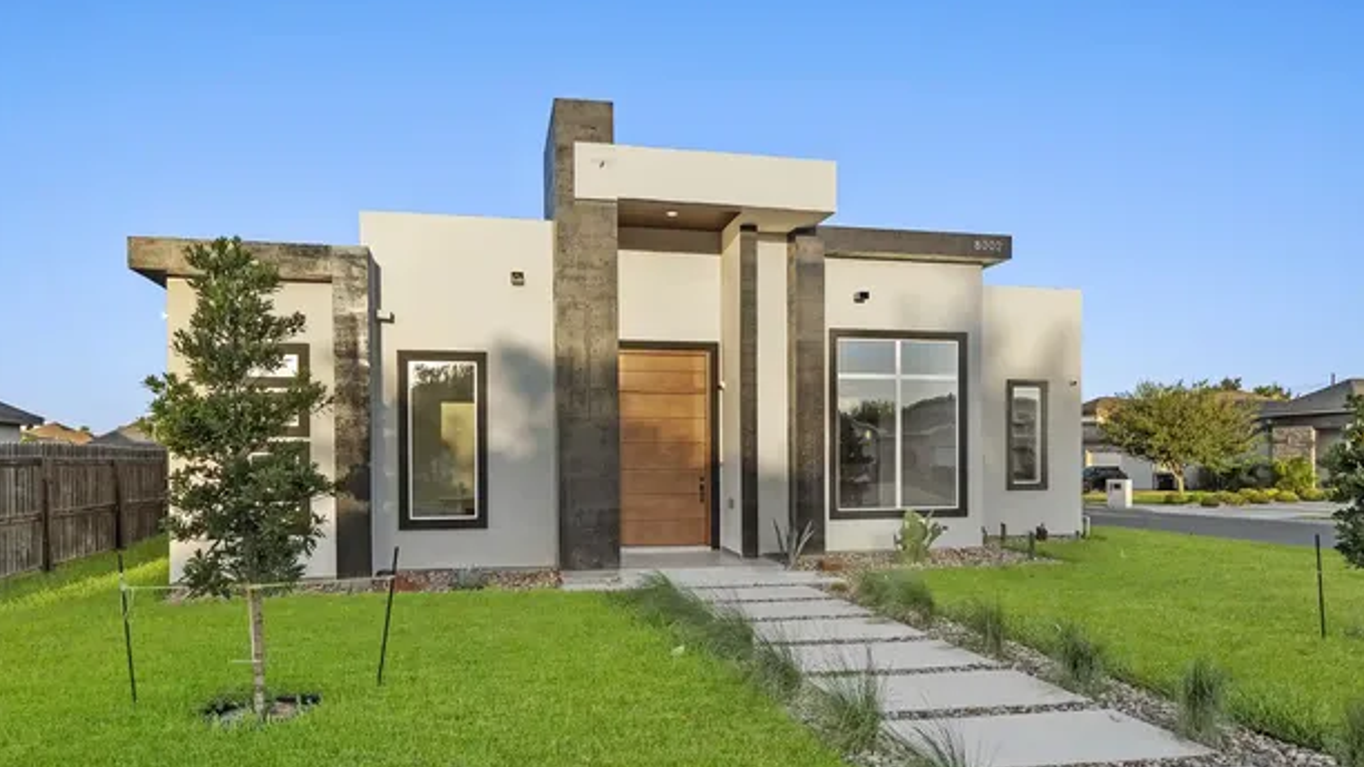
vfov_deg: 49.2
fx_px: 832
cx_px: 662
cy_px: 458
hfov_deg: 78.7
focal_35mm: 23
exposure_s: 1/320
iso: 100
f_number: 5
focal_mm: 14
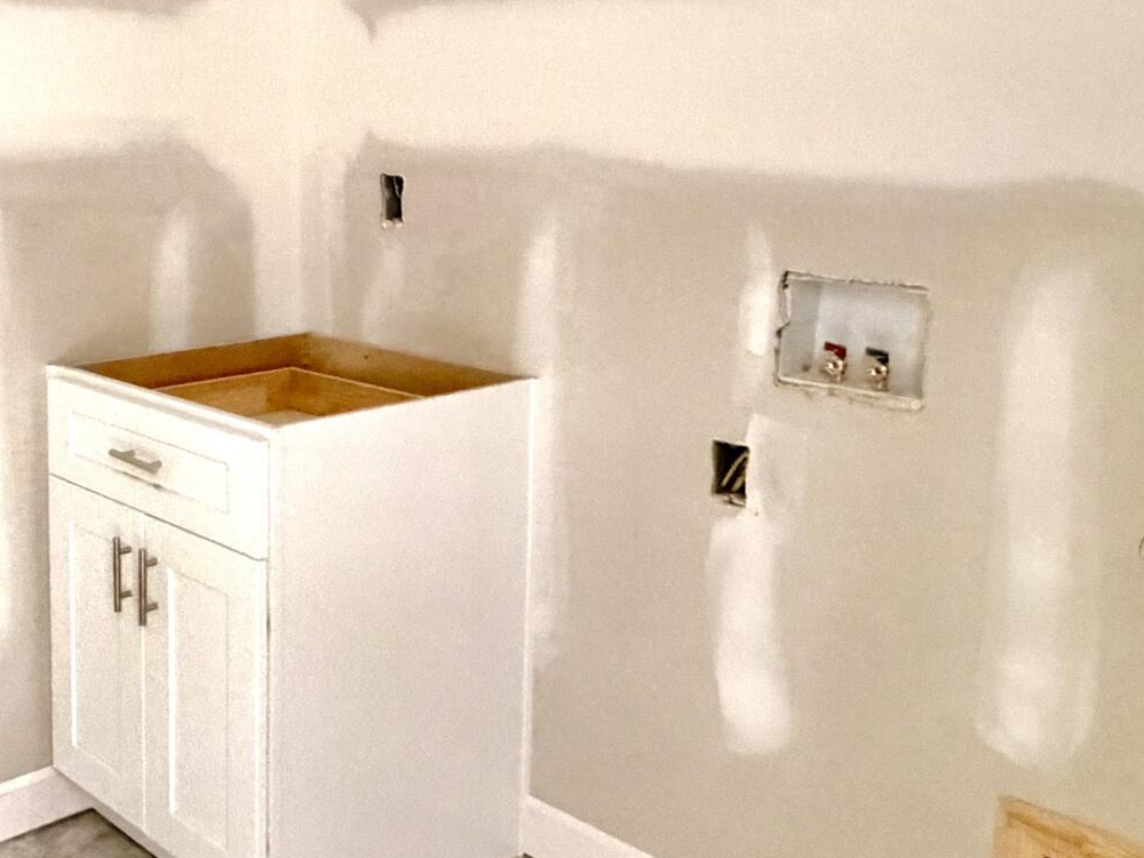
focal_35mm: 42
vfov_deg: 33.9
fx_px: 1388
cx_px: 219
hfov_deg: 42.6
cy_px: 254
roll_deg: +0.6
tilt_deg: -6.8
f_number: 2.2
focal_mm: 2.22
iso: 1000
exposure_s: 1/60
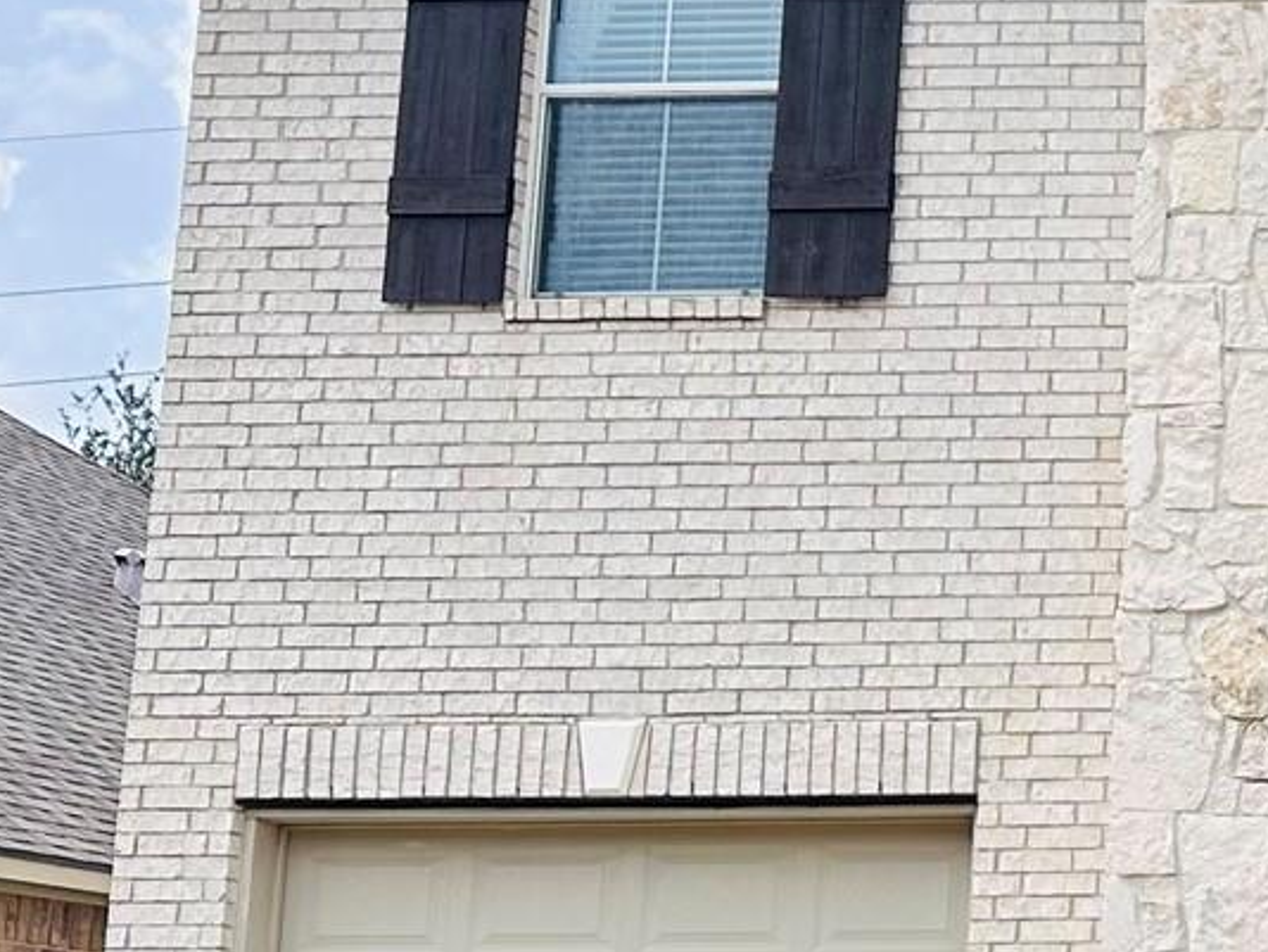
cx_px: 2154
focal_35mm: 92
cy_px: 617
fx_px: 3372
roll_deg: -0.4
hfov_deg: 17.9
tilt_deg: +9.6
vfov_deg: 16.0
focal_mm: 6.86
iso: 80
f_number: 1.78
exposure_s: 1/3472
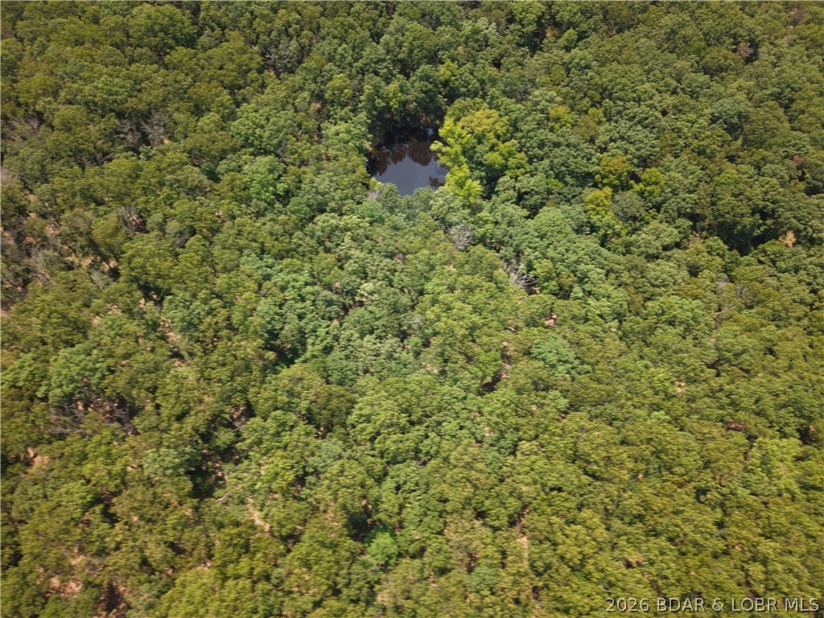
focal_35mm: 24
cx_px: 412
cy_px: 309
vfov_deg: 56.8
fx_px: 571
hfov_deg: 71.6
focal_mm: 8.67
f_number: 1.8
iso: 250
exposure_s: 1/15
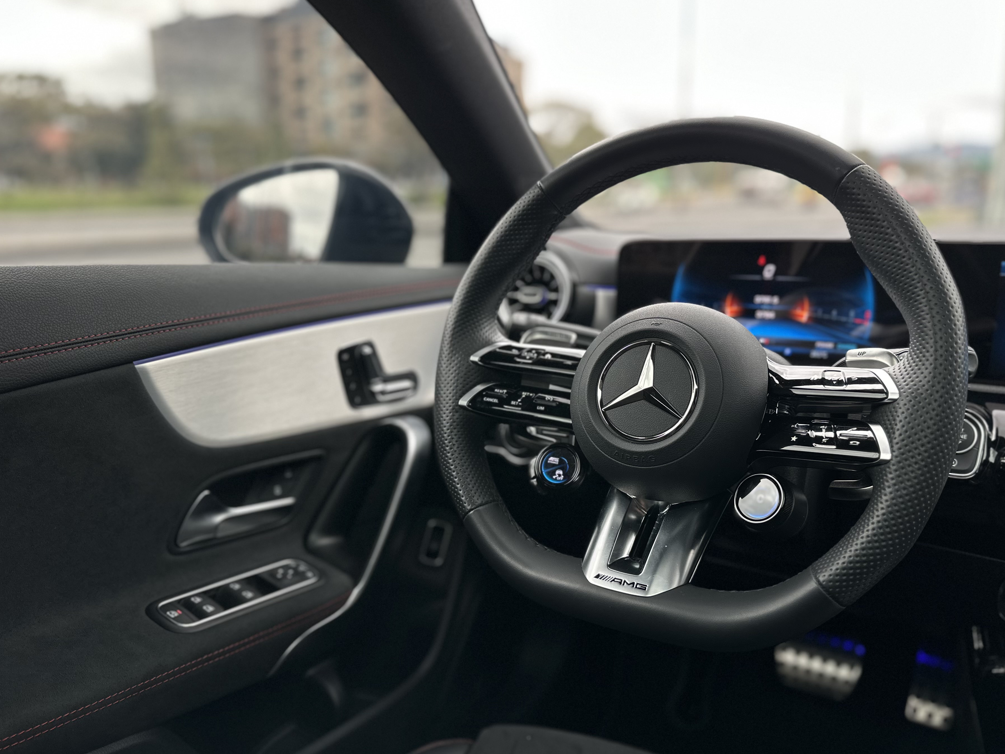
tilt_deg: -14.3
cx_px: 533
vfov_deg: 51.3
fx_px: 784
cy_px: 389
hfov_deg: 65.3
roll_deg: -0.7
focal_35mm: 27
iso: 80
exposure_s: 1/121
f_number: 1.78
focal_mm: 6.86
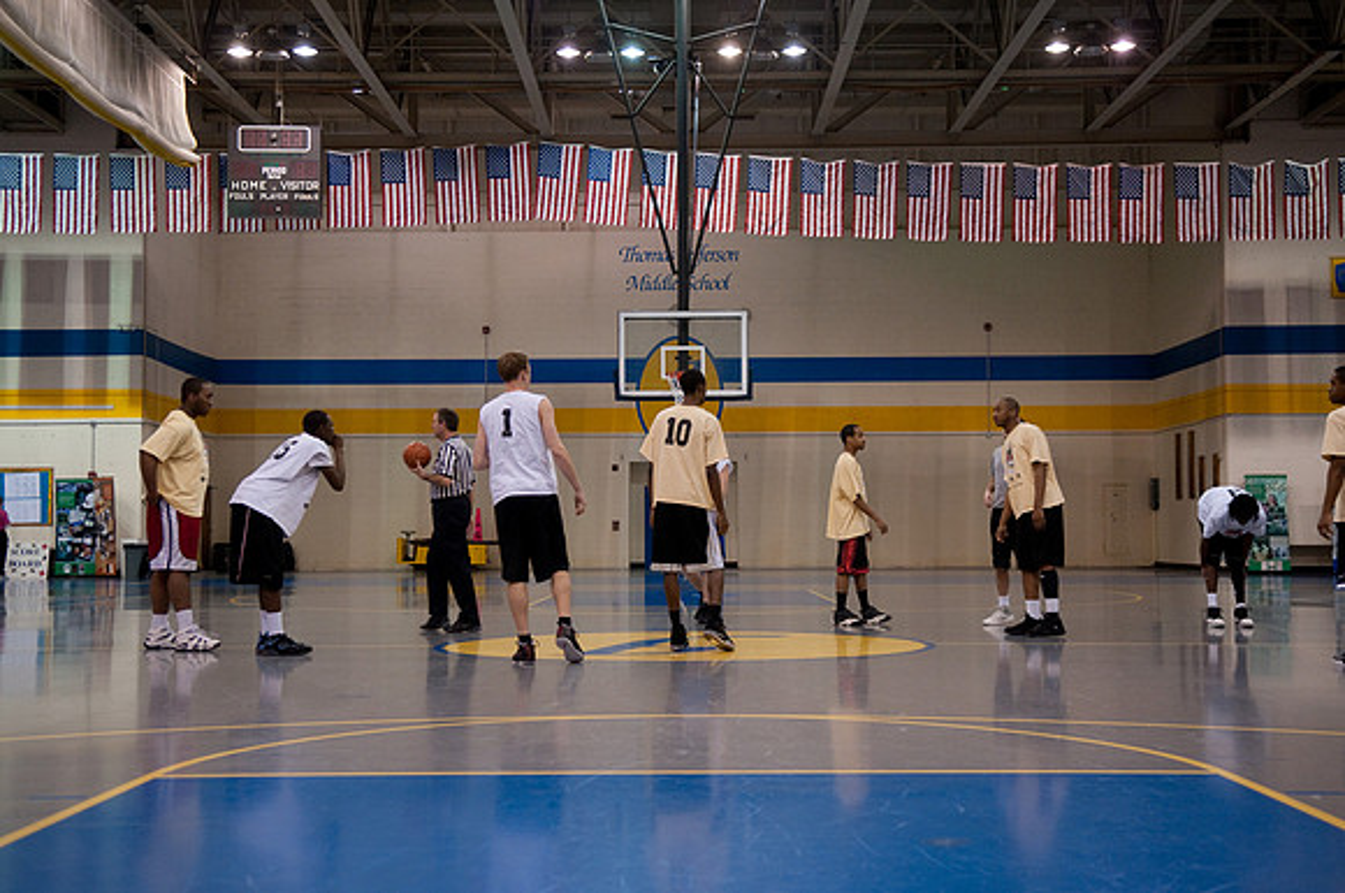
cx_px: 672
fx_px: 1735
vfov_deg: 28.9
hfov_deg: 42.4
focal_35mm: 46
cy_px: 446
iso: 640
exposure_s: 1/160
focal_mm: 31
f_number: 2.8
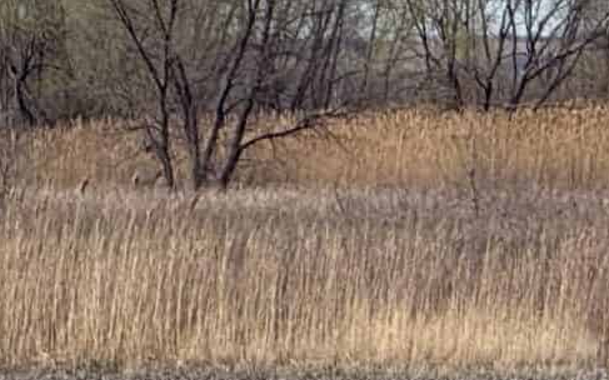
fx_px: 11100
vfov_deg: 2.0
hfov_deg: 3.1
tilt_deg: -1.3
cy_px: 339
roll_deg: +0.7
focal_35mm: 669
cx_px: -244
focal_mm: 15.66
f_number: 2.8
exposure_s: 1/1866
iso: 64
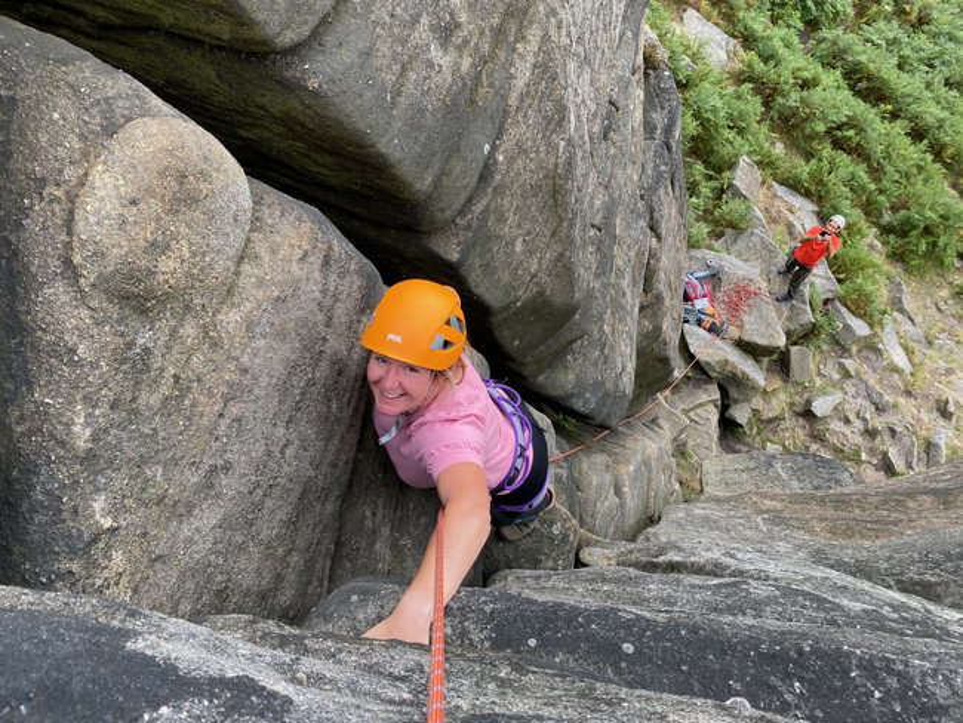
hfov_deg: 67.3
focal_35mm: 26
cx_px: 482
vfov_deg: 53.1
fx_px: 724
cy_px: 362
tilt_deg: -73.9
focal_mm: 4.25
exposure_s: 1/122
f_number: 1.8
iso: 32
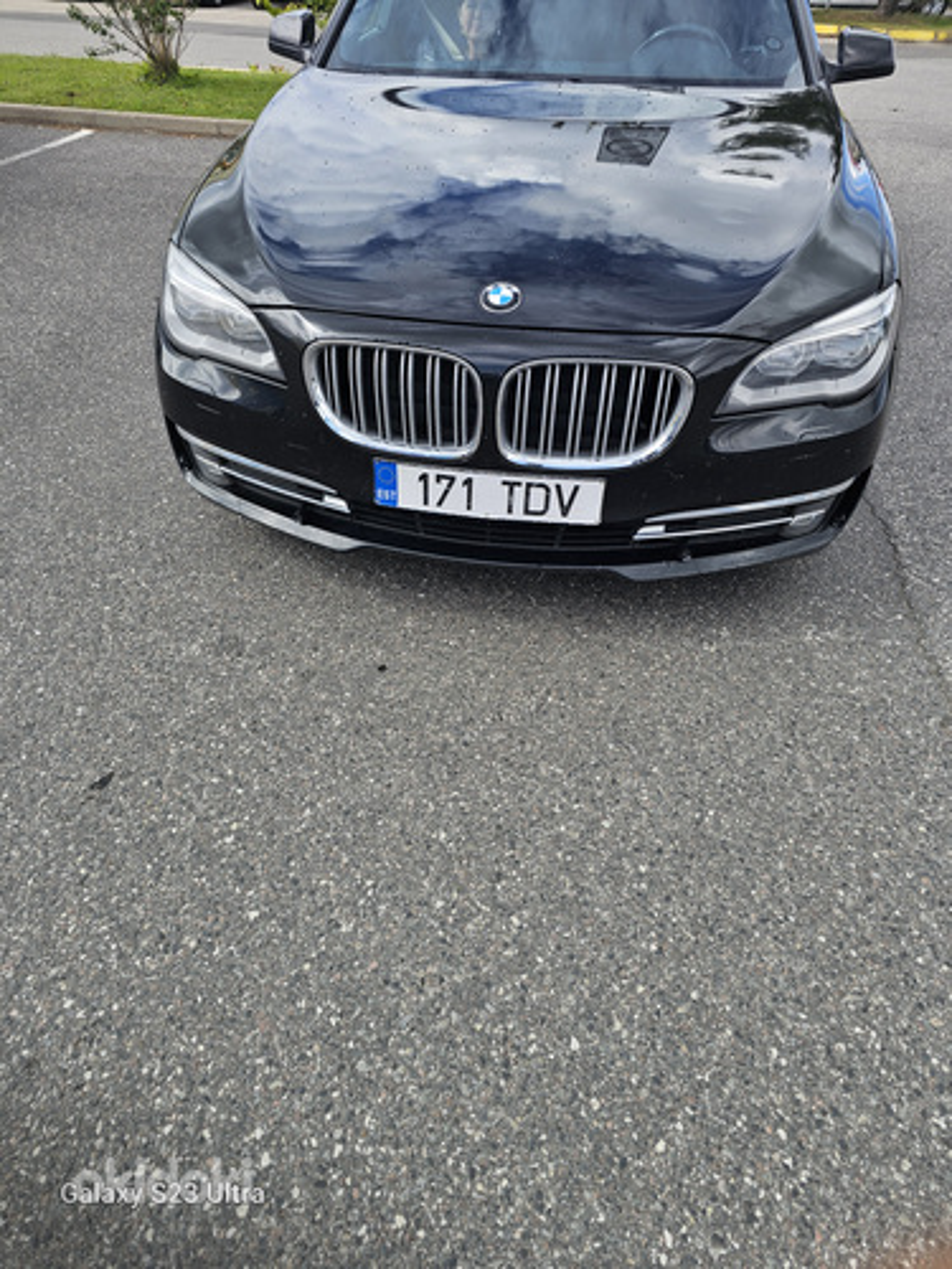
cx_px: 476
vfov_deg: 73.9
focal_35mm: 23
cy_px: 634
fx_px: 843
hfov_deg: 58.9
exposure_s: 1/299
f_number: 1.7
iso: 10
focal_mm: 6.3
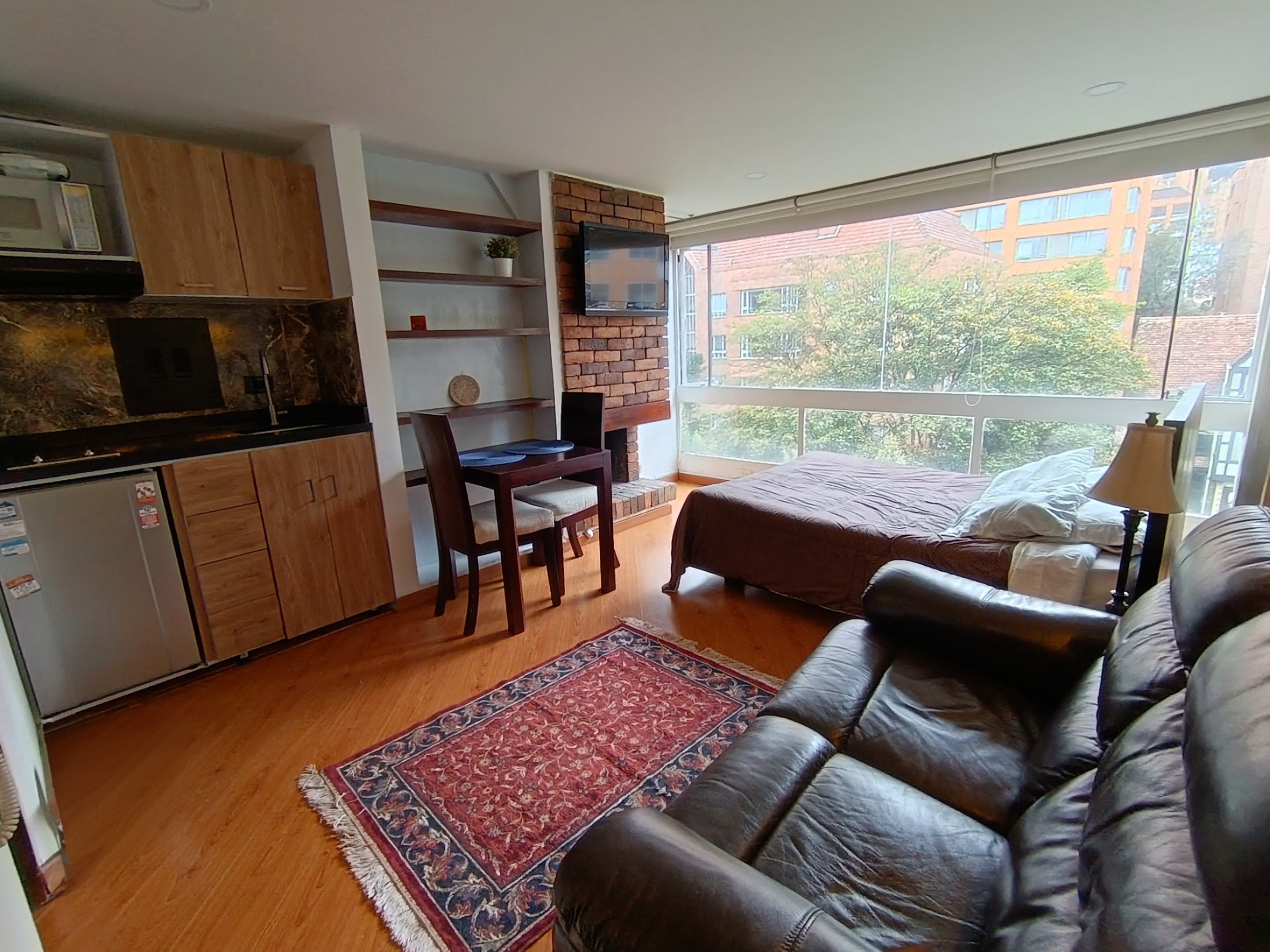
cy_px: 476
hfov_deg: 91.0
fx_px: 624
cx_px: 635
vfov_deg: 74.7
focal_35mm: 17
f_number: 2.2
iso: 286
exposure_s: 1/60
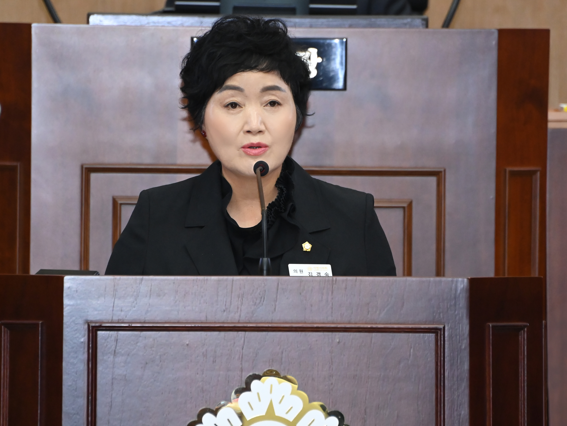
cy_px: 215
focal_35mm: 376
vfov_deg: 4.0
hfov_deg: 5.3
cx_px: 257
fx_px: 6159
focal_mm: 300
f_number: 6.3
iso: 6400
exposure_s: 1/200
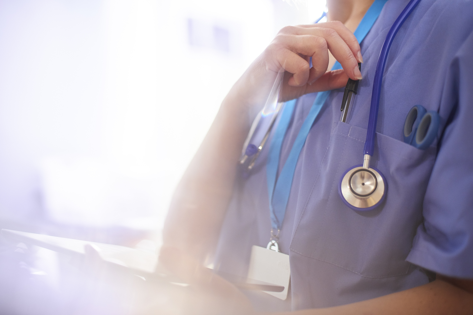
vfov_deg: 27.0
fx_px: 657
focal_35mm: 50
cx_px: 236
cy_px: 158
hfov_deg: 39.6
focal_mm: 50
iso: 1000
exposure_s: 1/320
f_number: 2
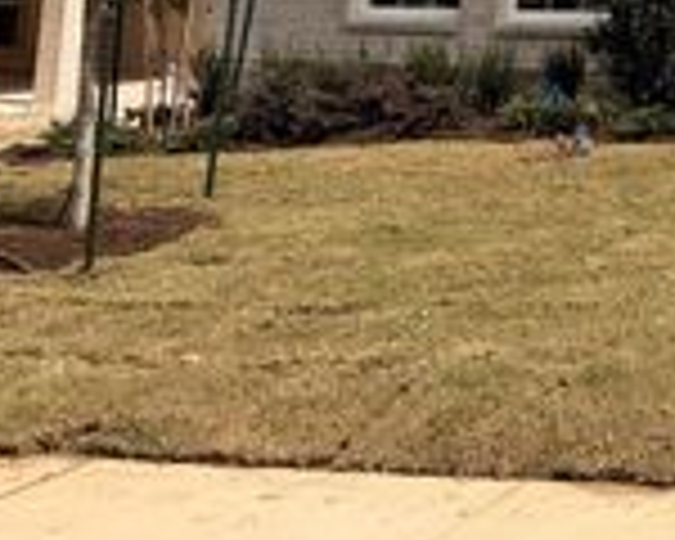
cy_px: -259
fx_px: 1558
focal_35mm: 78
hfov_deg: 20.4
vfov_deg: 17.7
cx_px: 1053
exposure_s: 1/6173
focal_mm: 6.76
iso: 80
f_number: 1.78
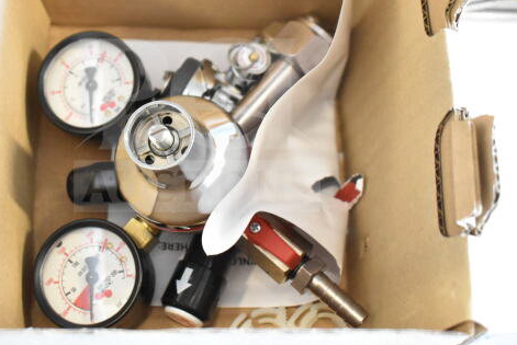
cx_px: 196
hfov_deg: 30.4
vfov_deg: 20.6
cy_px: 125
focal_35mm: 66
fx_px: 949
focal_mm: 34
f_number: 4.5
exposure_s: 1/50
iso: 7200
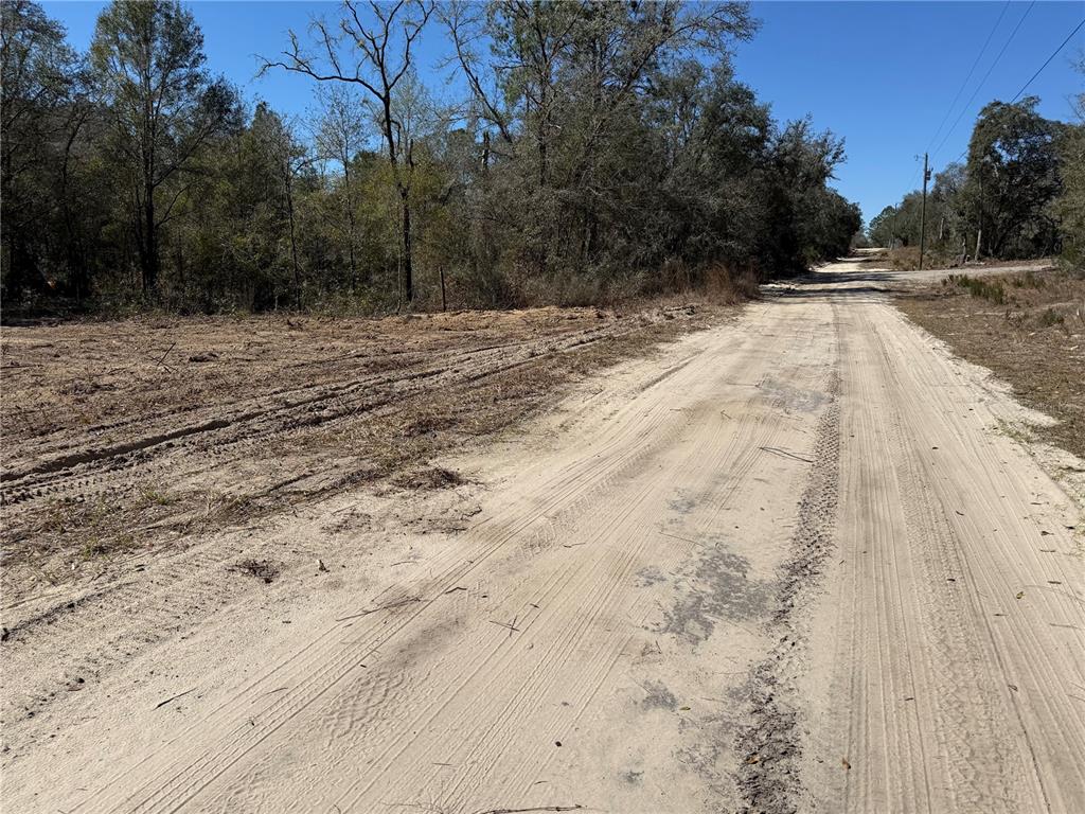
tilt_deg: -11.3
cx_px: 542
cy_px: 407
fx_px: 752
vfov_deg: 56.8
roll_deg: +1.0
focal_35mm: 24
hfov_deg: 71.6
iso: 80
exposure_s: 1/7353
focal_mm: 6.76
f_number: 1.78
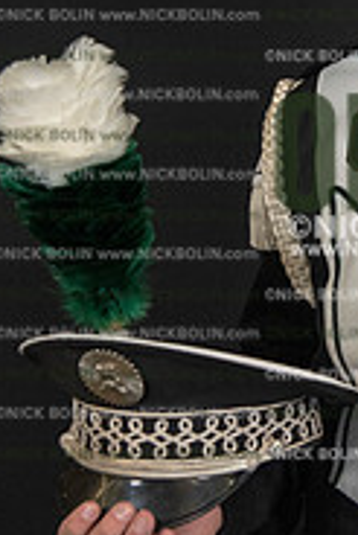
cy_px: 174
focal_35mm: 88
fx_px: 1310
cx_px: 396
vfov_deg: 23.0
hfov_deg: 15.2
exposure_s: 1/640
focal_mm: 36
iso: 2000
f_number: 5.6
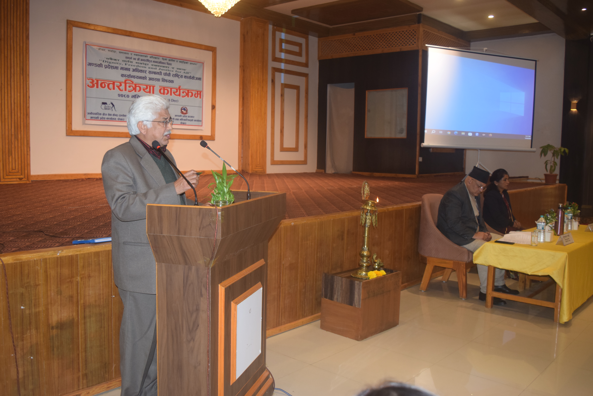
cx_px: 296
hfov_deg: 57.2
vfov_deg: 40.0
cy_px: 198
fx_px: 544
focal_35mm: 33
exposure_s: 1/60
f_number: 4
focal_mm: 22
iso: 800
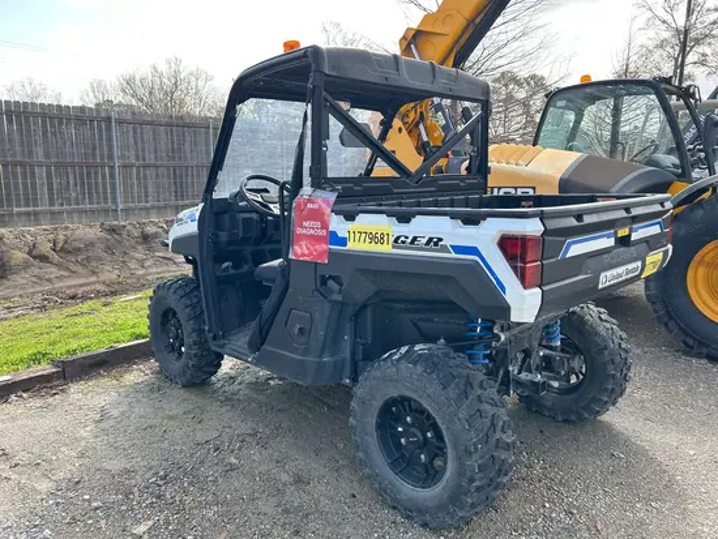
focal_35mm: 26
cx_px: 359
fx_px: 540
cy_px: 270
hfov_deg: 67.3
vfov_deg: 53.1
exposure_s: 1/873
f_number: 1.5
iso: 50
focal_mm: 5.7
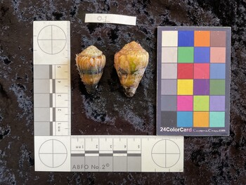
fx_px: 206
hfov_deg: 61.6
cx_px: 123
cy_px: 92
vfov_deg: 48.3
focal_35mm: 29
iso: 50
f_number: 1.8
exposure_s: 1/60
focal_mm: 3
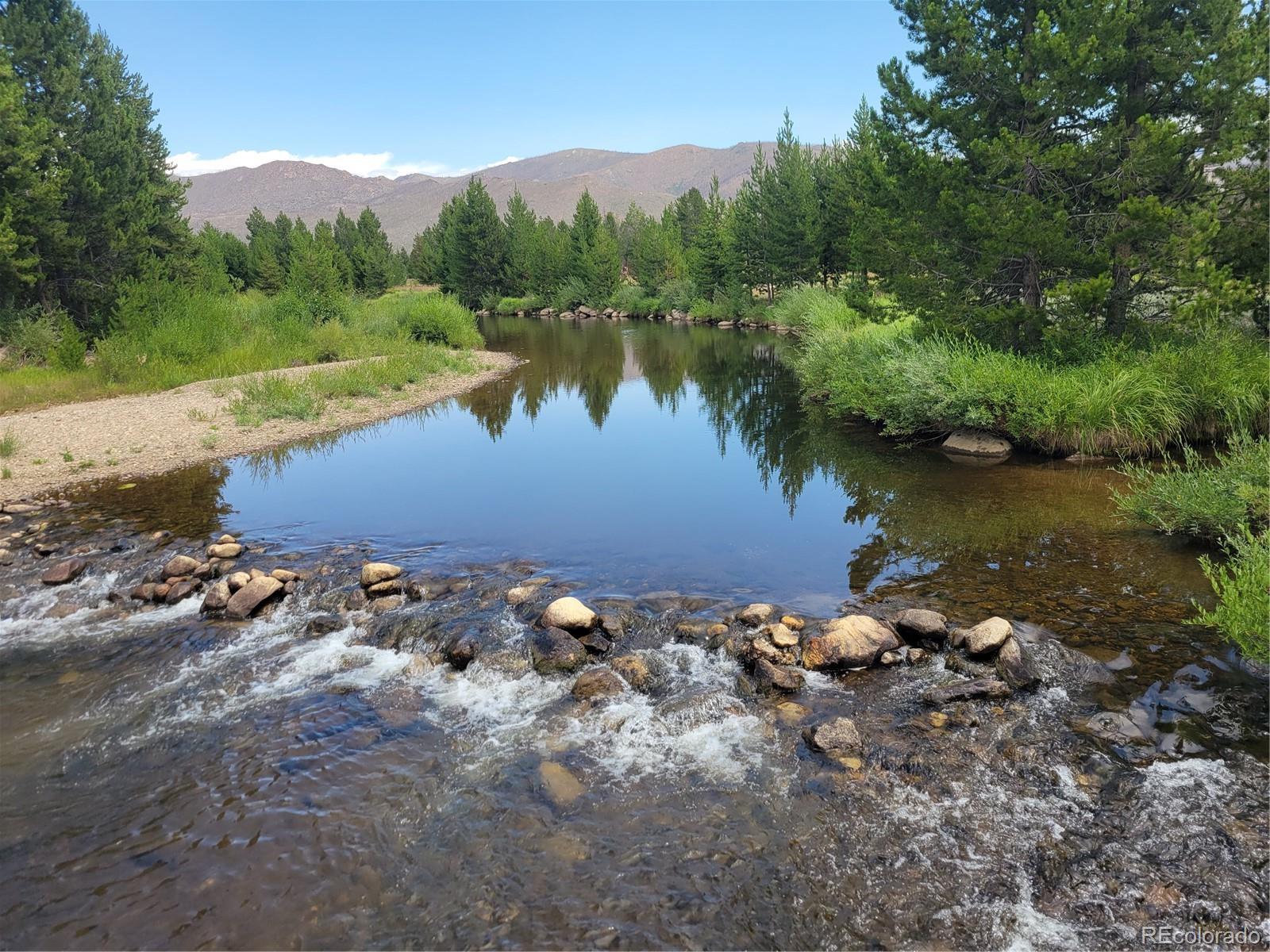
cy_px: 476
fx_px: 954
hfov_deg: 67.3
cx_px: 635
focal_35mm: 26
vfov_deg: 53.1
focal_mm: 5.4
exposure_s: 1/1096
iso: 40
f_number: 1.8
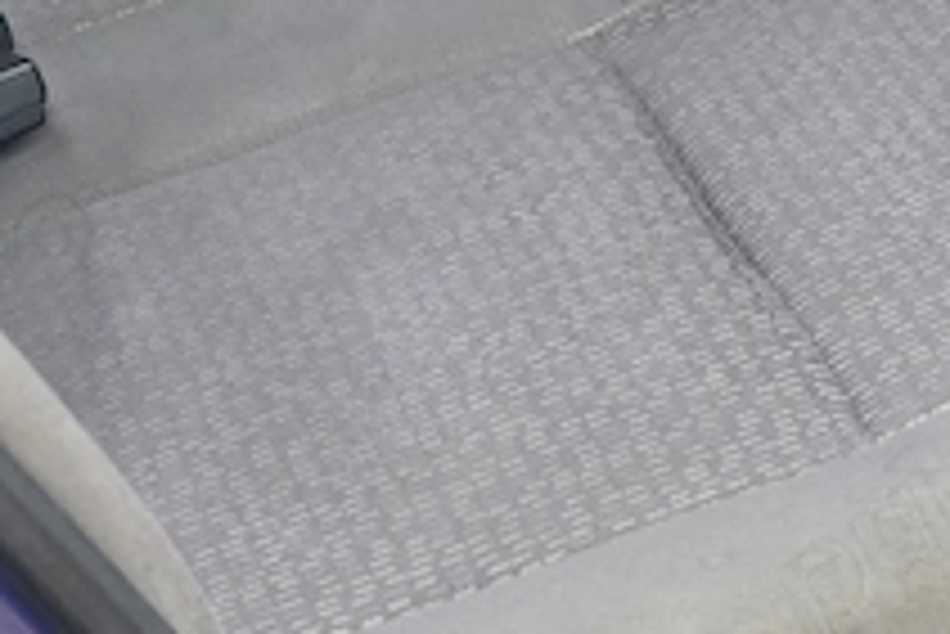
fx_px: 5387
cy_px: -229
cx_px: 747
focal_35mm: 204
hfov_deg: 10.1
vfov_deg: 6.7
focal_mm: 7.9
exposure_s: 1/157
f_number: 2.4
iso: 50
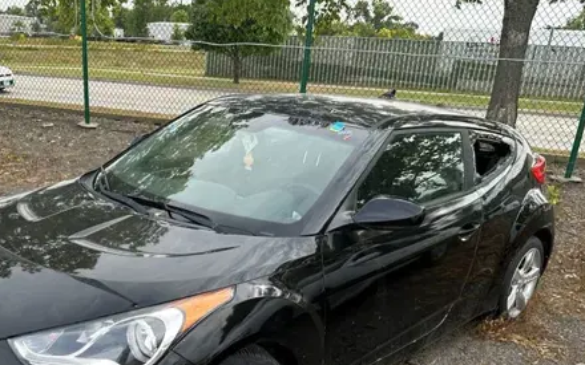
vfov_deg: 33.5
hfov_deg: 52.0
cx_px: 207
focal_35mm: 37
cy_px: 289
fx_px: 590
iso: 80
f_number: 1.78
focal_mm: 6.86
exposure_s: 1/1095
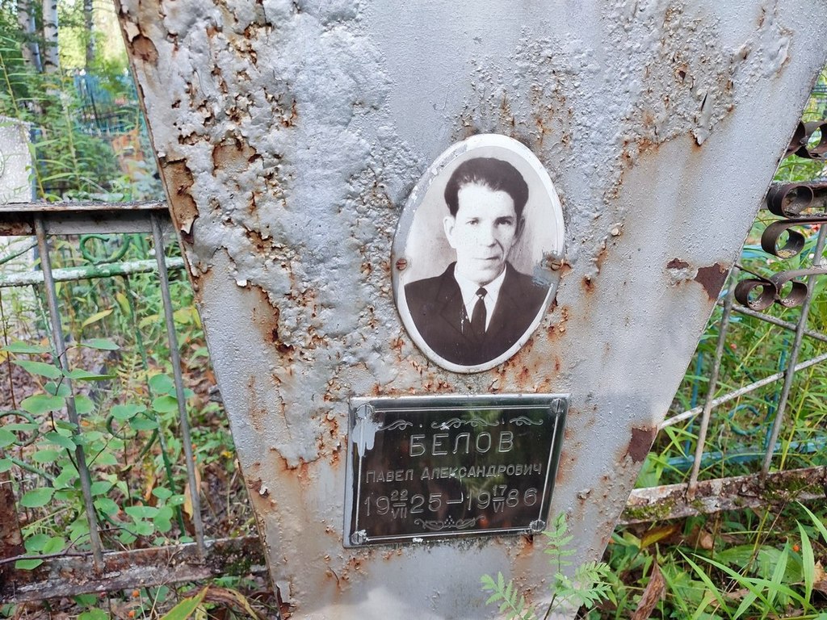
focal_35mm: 25
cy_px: 310
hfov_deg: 69.4
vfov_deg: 54.9
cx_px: 414
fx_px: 597
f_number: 1.9
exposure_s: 1/33
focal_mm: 6.04
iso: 97
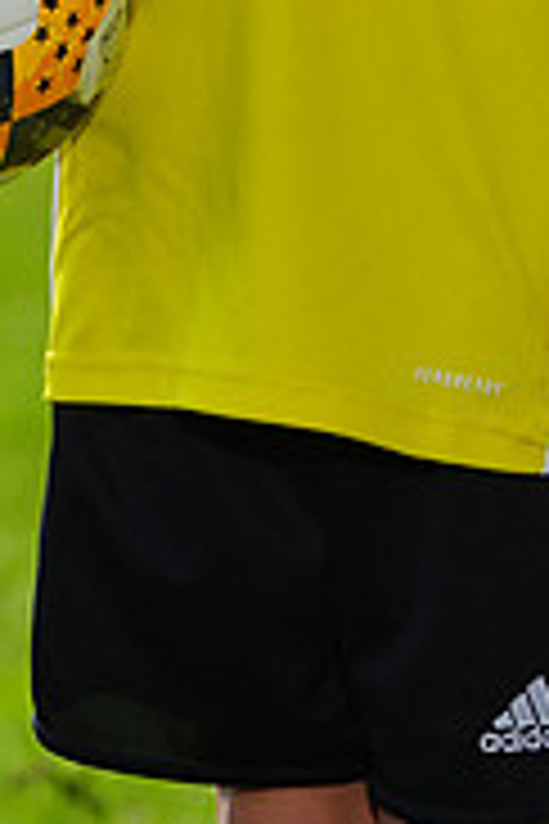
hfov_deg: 1.7
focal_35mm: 810
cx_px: 243
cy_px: -396
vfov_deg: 2.5
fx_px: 18527
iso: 100
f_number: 8
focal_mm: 256
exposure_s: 1/200
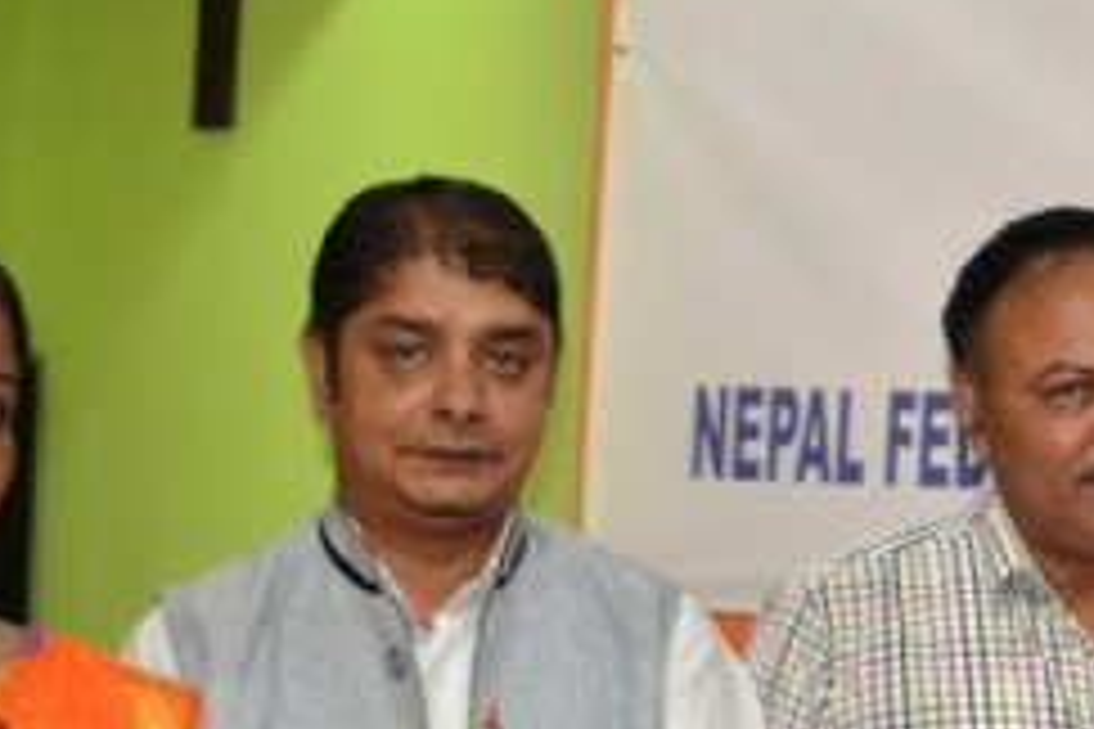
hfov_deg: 17.4
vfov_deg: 11.9
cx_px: 1189
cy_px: 781
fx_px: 3453
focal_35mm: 114
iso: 500
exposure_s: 1/60
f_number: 3.8
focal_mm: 23
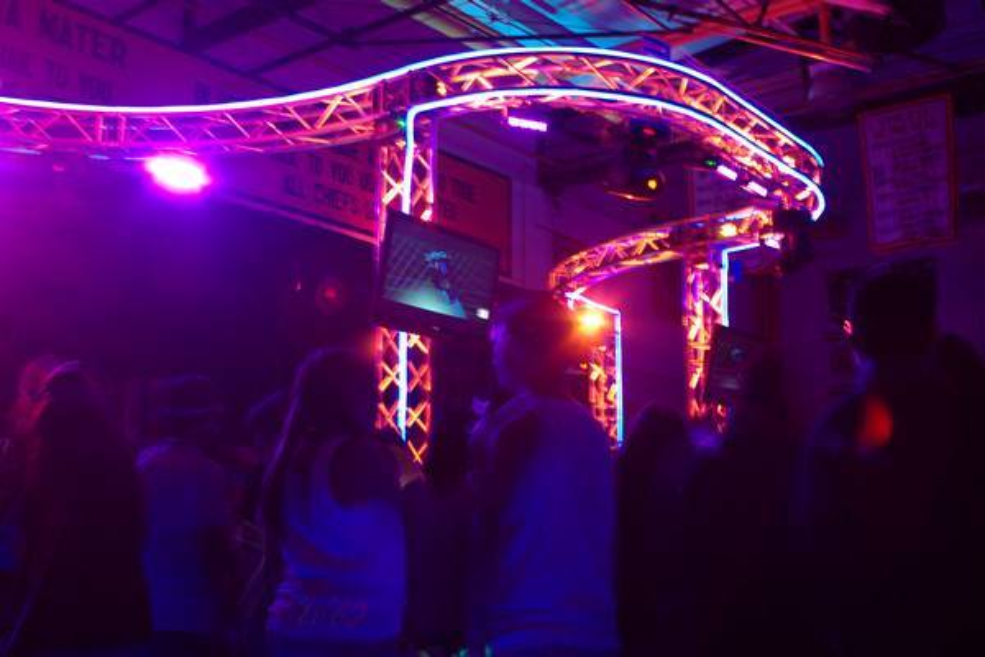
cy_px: 328
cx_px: 492
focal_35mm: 42
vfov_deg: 31.9
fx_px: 1149
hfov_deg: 46.4
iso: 400
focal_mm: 28
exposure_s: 1/2
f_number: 8
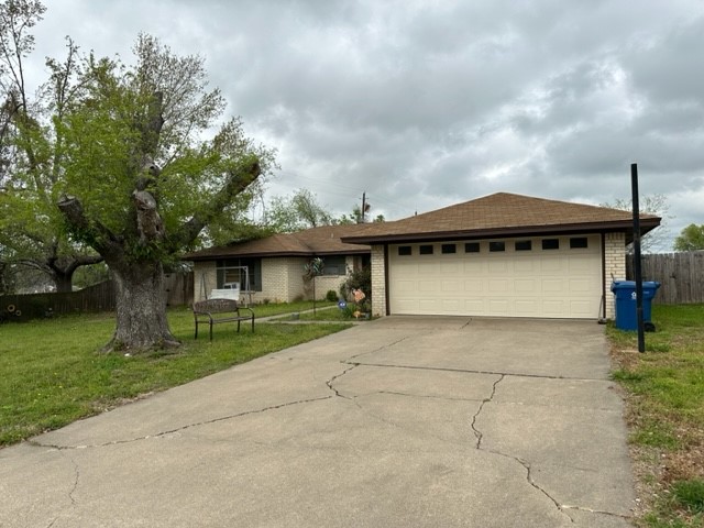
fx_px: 488
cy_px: 264
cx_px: 352
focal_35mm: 24
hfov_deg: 71.6
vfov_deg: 56.8
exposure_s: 1/3597
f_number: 1.78
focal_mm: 6.86
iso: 80
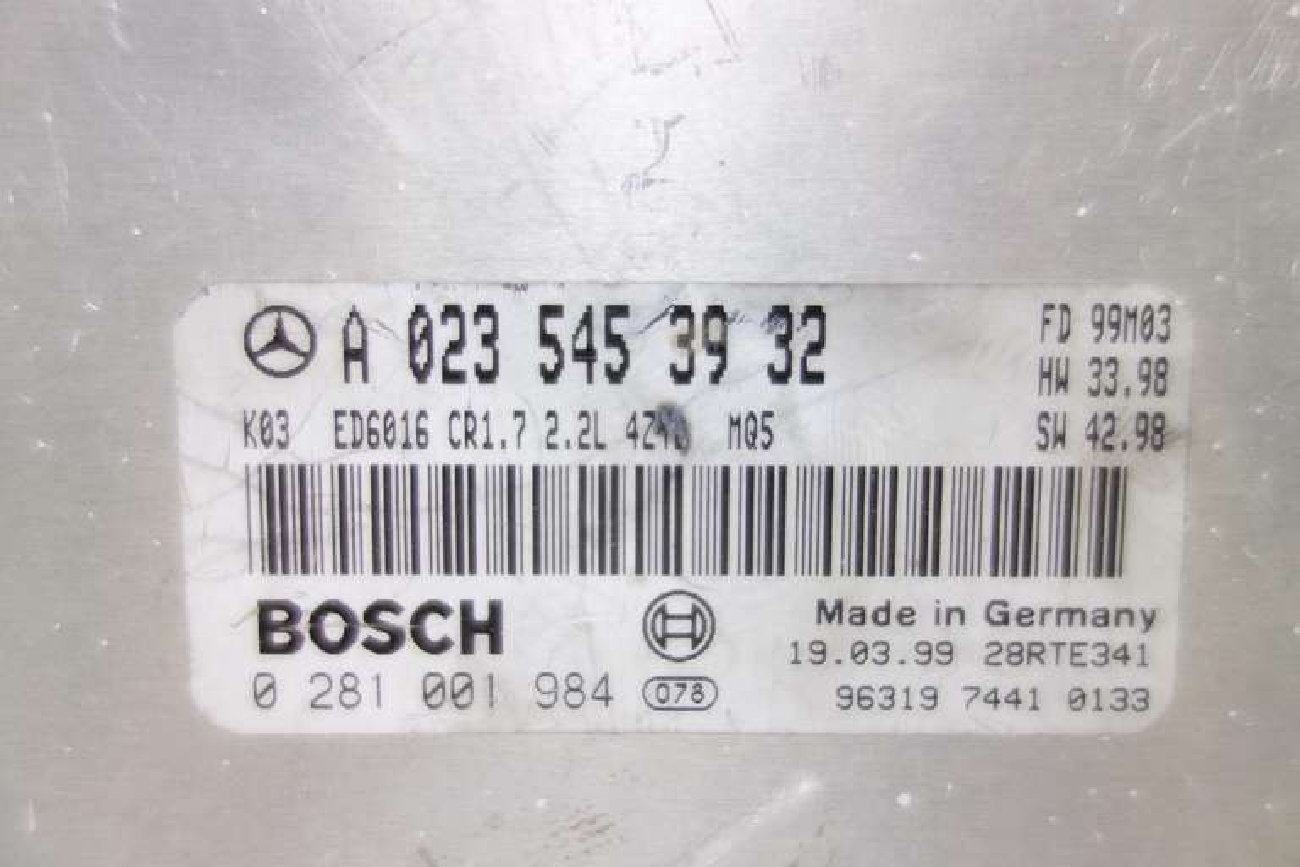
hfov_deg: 65.5
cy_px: 434
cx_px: 650
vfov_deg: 46.4
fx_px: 1011
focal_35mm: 28
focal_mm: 10.4
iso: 125
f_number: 1.8
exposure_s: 1/60
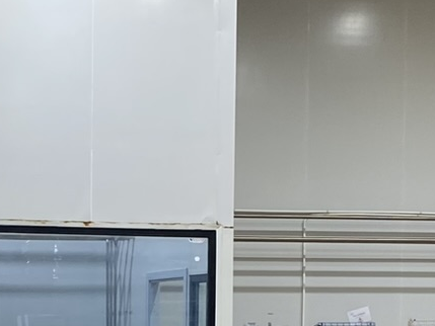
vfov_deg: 11.7
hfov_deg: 15.7
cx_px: 51
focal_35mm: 124
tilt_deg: -2.8
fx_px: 1559
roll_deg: -0.1
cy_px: 399
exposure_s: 1/100
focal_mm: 4.25
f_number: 1.8
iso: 80
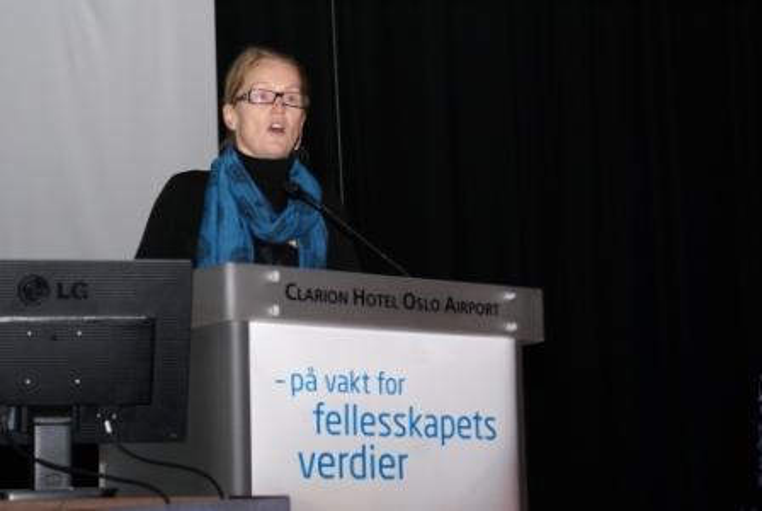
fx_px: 1907
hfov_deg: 22.6
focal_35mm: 90
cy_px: 256
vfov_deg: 15.2
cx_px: 381
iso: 400
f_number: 5.6
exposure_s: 1/100
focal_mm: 60
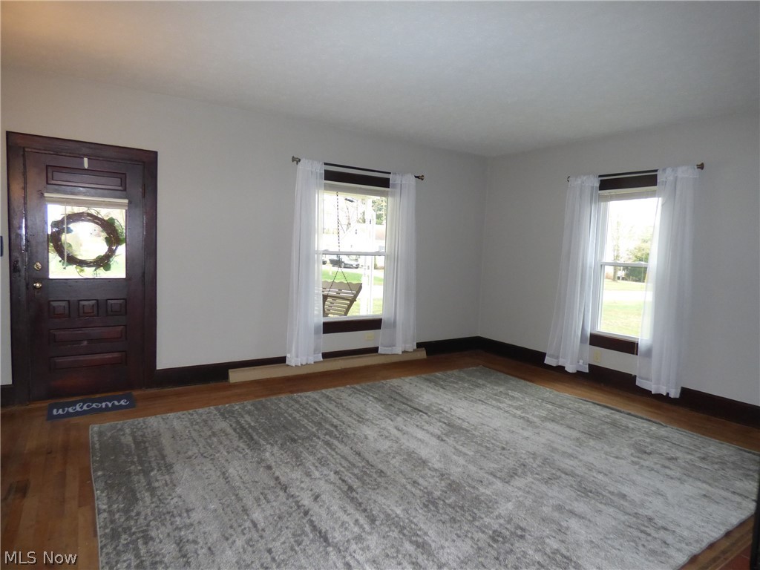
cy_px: 285
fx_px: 439
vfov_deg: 66.0
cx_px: 380
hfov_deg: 81.7
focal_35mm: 20
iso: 320
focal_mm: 3.58
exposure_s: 1/60
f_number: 2.8
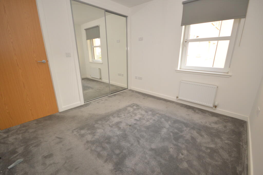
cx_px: 132
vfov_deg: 77.2
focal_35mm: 15
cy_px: 88
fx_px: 109
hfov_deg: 100.4
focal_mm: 10
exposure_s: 1/60
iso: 560
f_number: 4
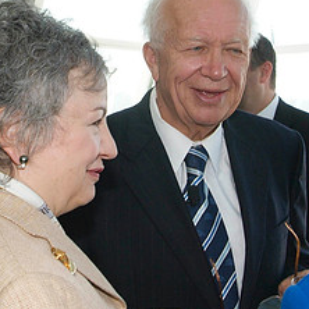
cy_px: 154
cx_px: 199
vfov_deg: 21.7
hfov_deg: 21.6
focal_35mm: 80
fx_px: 808
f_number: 9.5
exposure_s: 1/45
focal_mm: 24
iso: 800
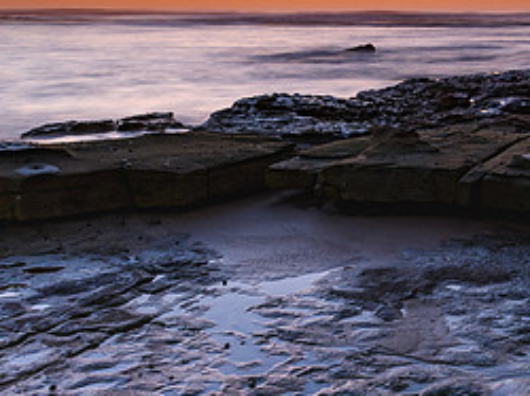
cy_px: 134
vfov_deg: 26.4
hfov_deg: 32.3
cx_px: 525
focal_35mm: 55
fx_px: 841
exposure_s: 8
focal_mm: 16
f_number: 8
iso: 250
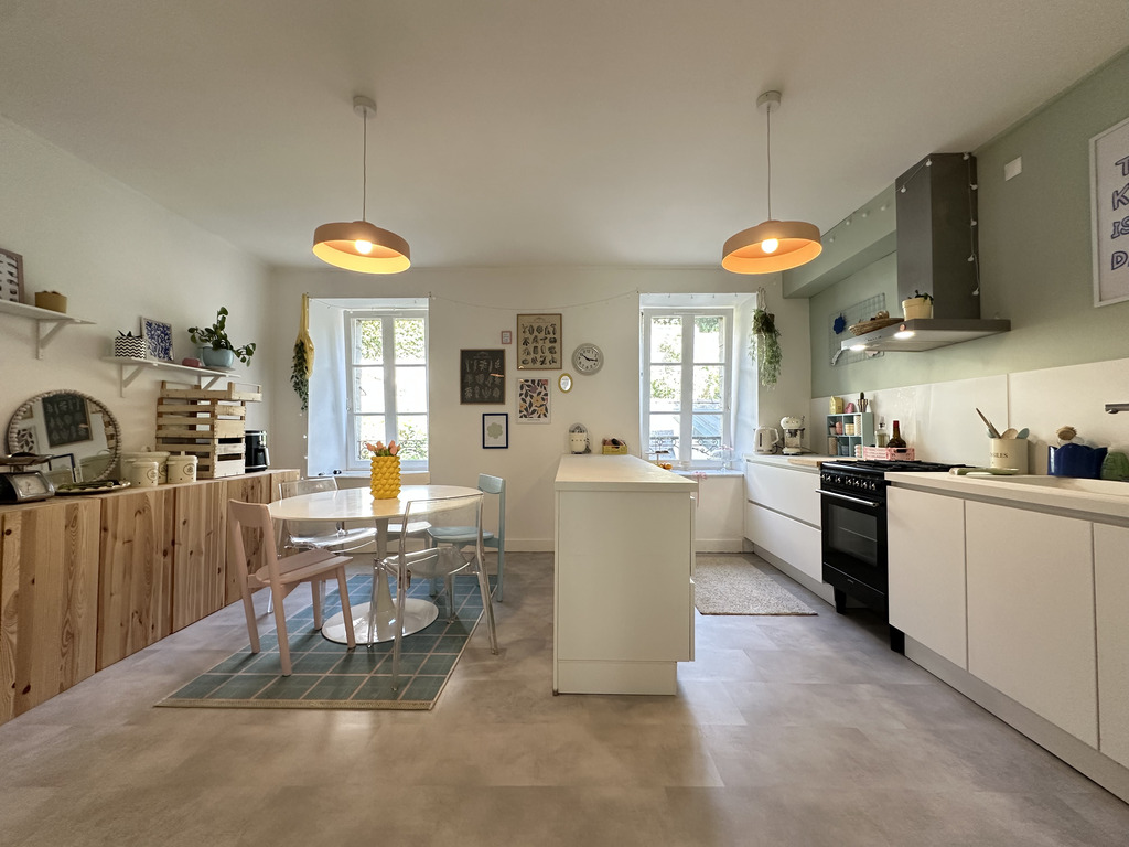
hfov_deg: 102.1
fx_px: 457
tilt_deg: +1.3
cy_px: 424
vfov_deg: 85.7
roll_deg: +0.1
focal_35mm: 14
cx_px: 564
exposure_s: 1/100
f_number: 2.2
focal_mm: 2.22
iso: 200
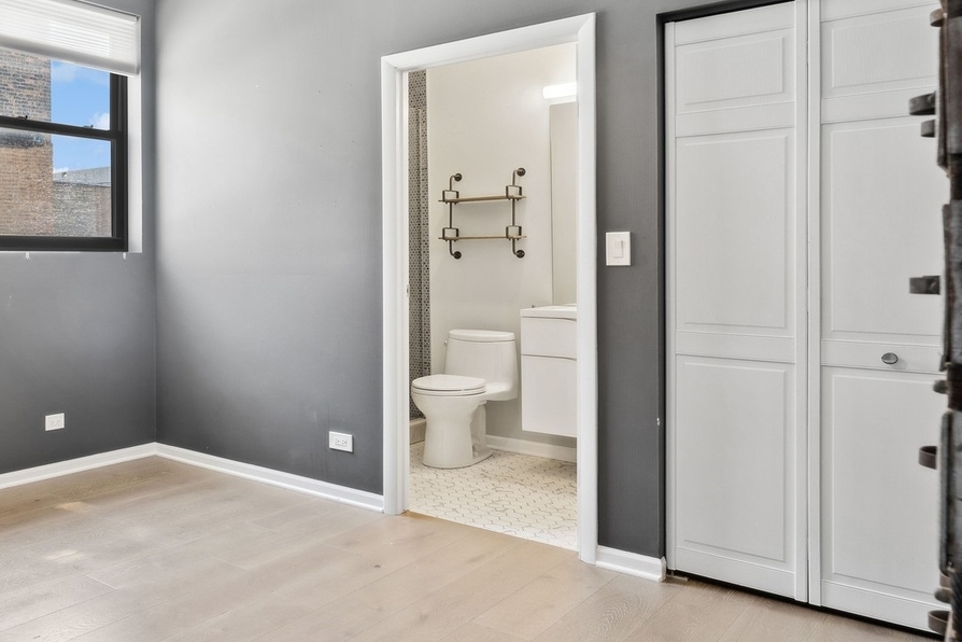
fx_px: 775
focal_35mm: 29
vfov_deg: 44.9
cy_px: 279
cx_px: 107
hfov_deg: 55.7
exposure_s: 1/25
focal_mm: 16
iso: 320
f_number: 8
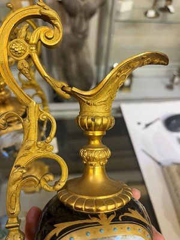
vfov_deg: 67.3
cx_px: 90
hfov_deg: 53.1
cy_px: 120
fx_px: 180
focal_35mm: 26
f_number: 1.6
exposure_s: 1/50
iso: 125
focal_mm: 5.1
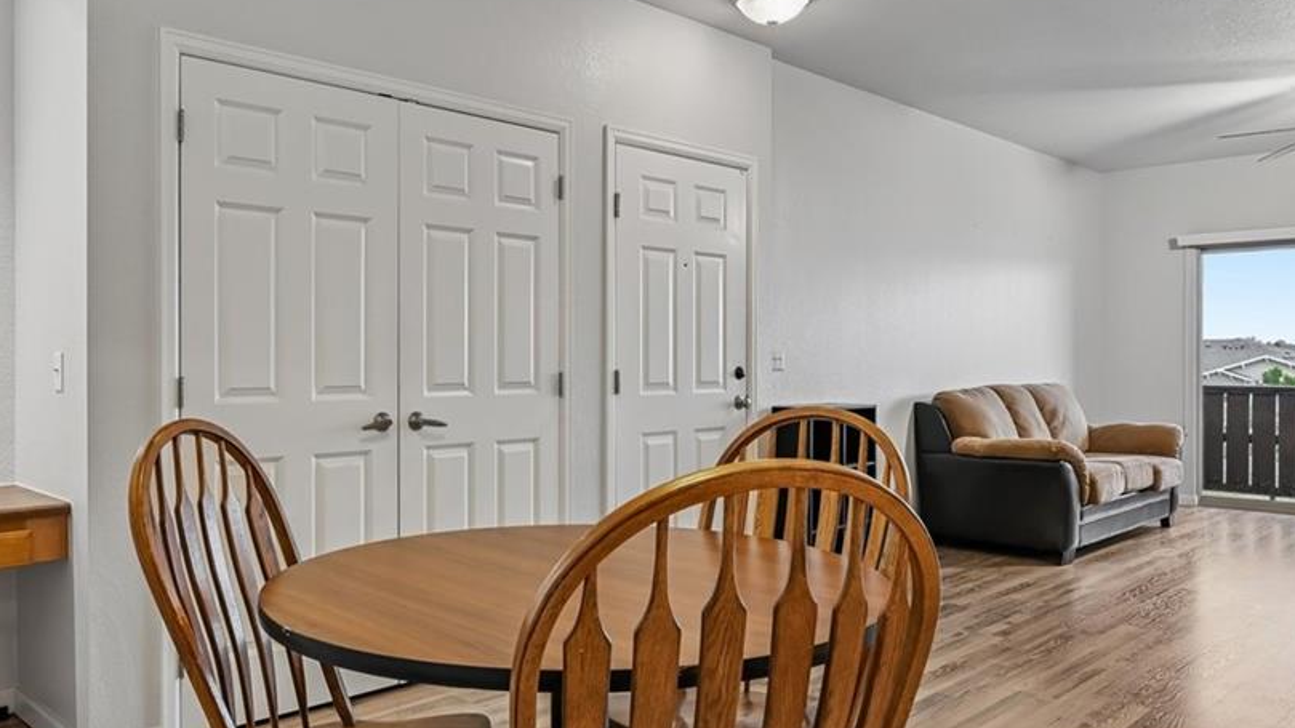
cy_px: 342
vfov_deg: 40.2
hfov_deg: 65.9
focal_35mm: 29
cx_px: 573
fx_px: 996
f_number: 10
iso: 400
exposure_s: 1/5
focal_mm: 14
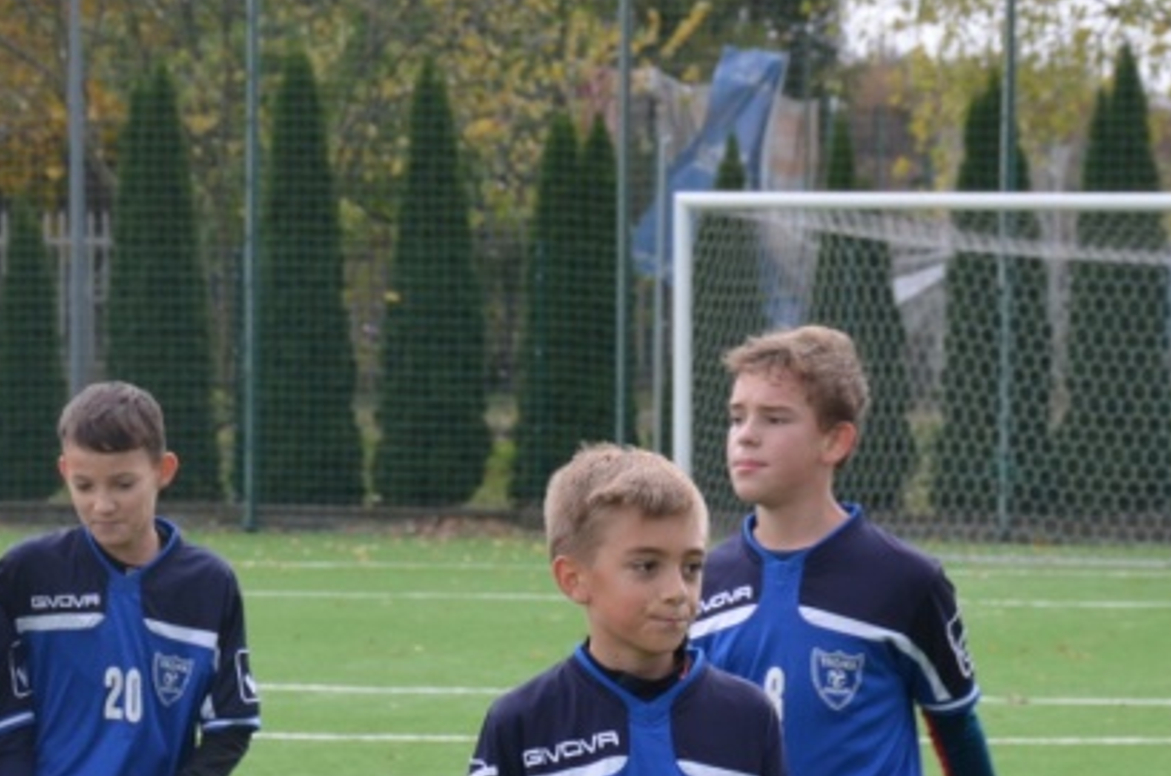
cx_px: 575
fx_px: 7077
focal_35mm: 218
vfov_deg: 6.3
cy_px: 753
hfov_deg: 9.5
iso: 400
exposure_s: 1/125
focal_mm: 58
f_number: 5.6
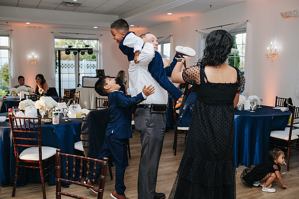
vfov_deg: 36.4
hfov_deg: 52.6
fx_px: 303
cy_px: 100
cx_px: 150
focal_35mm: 36
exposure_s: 1/200
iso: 800
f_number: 3.2
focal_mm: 35
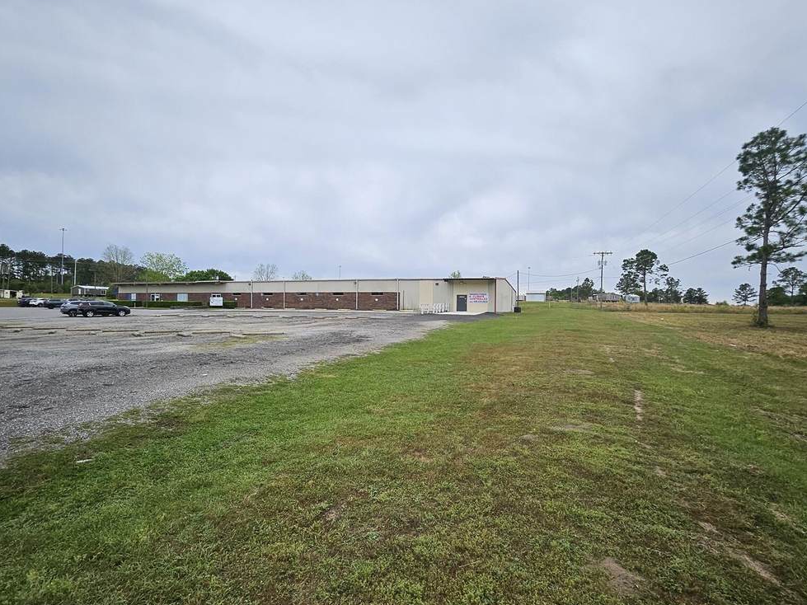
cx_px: 394
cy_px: 303
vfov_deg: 74.7
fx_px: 396
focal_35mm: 17
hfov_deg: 91.0
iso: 32
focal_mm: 1.74
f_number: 2.2
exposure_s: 1/1067
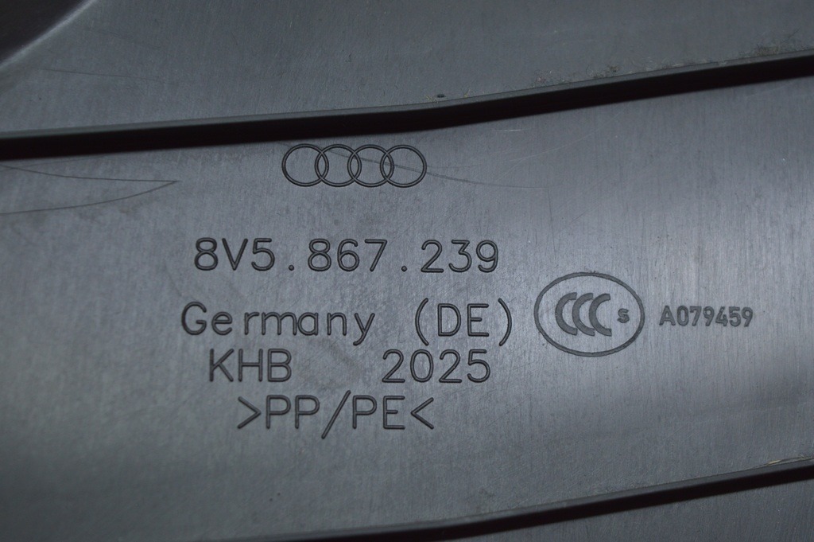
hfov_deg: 24.6
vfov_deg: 16.5
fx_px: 1864
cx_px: 407
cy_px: 271
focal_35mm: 82
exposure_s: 1/40
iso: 400
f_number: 5.6
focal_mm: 55
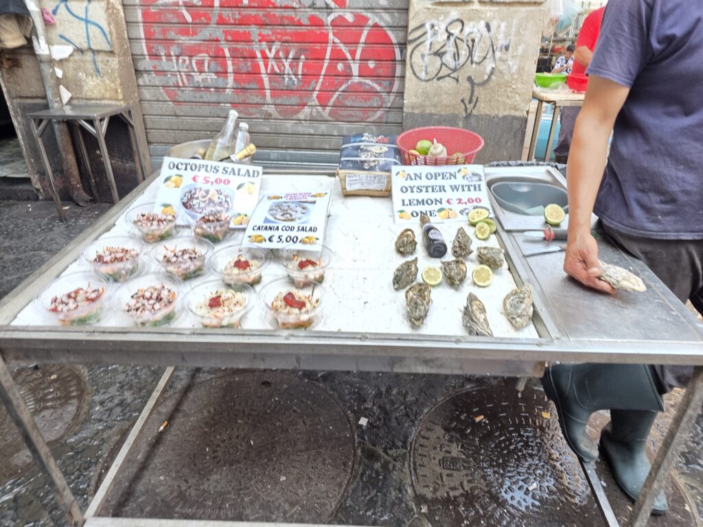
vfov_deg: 58.9
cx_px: 352
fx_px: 467
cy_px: 264
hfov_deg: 73.9
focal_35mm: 23
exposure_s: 1/180
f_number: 1.7
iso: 80
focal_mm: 6.25
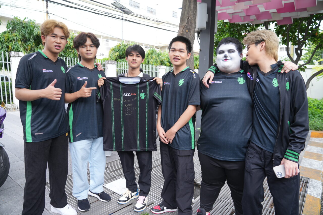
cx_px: 162
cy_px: 108
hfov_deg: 73.8
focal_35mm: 24
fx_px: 215
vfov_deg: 53.1
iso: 640
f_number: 3.5
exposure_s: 1/250
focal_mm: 24
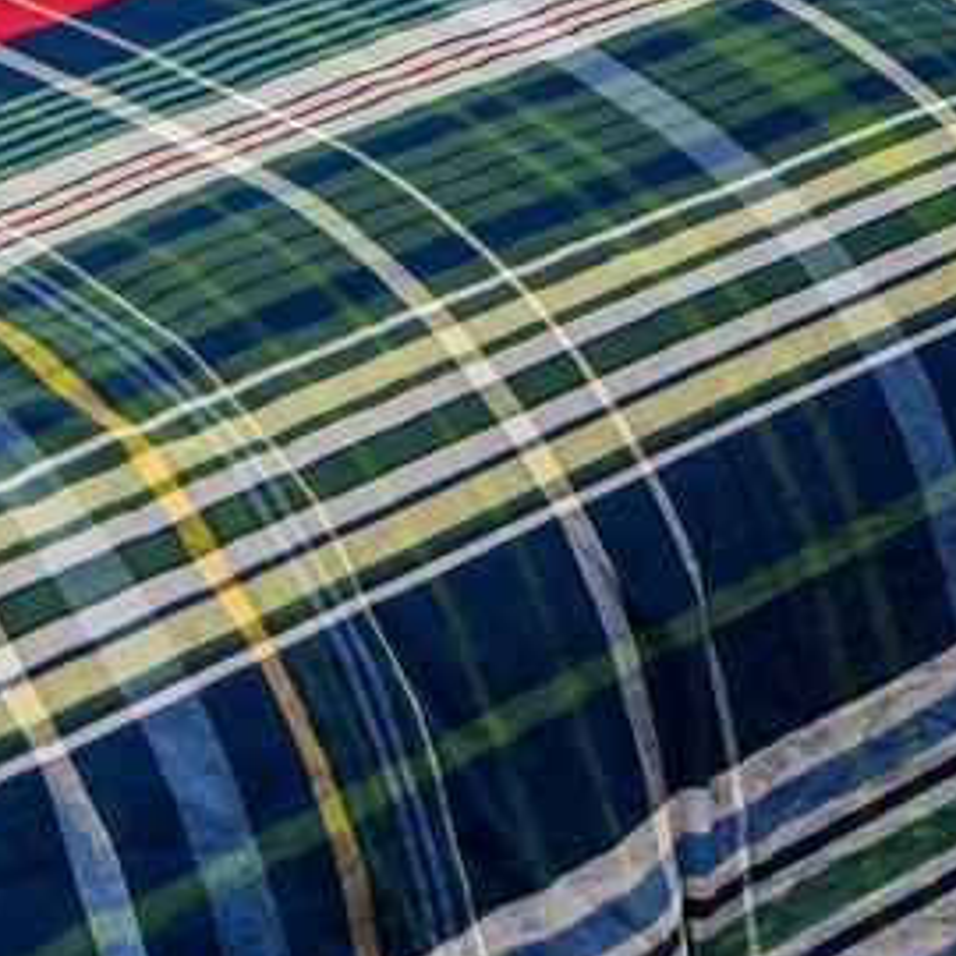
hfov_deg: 15.9
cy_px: -1284
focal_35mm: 103
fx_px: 3218
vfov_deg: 13.1
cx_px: -361
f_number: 9
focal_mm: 16
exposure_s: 1/5
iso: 250
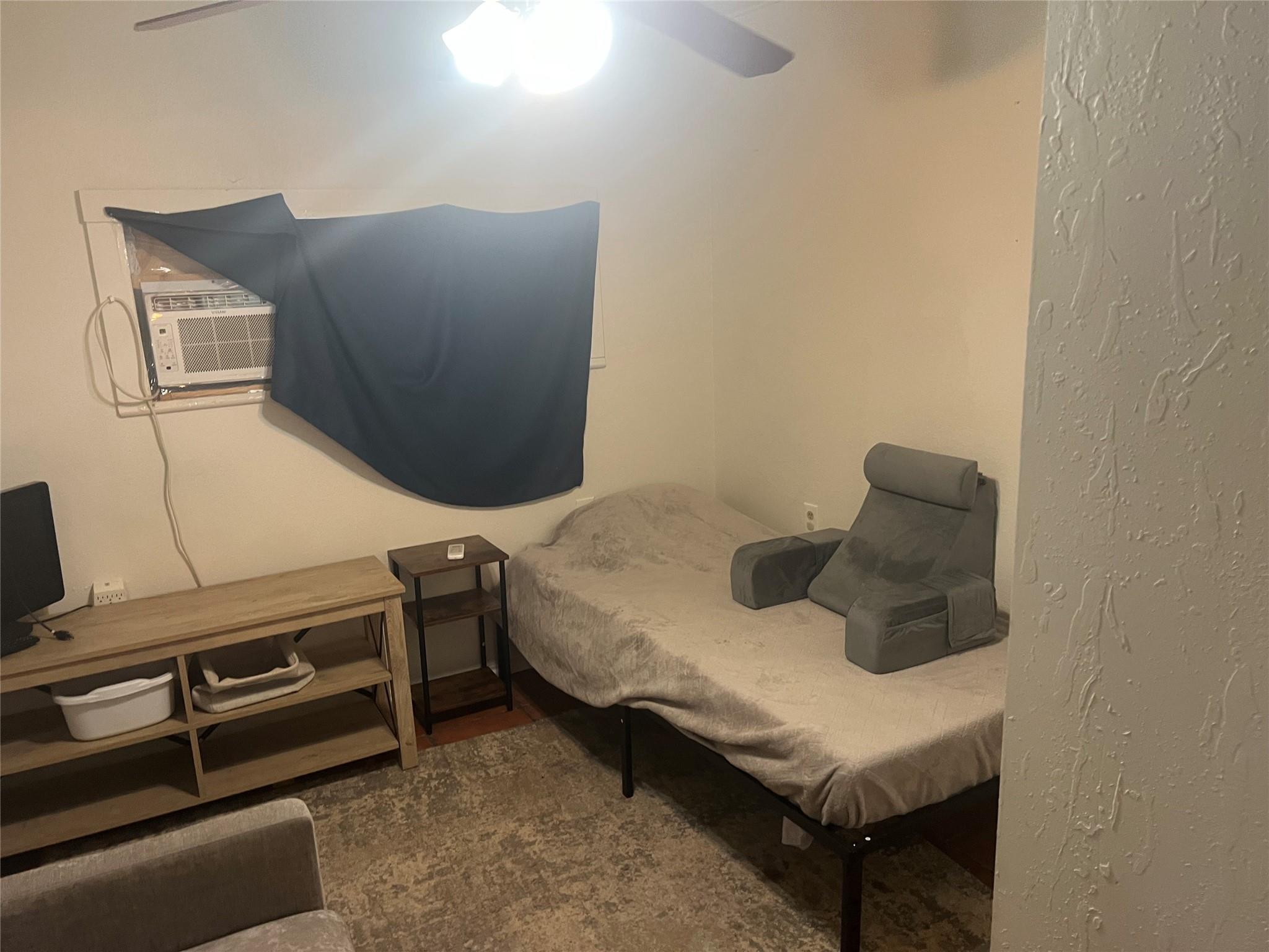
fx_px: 953
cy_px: 476
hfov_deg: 67.3
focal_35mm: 26
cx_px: 634
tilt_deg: -16.2
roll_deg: +1.8
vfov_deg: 53.1
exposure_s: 1/60
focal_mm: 5.7
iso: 160
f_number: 1.5
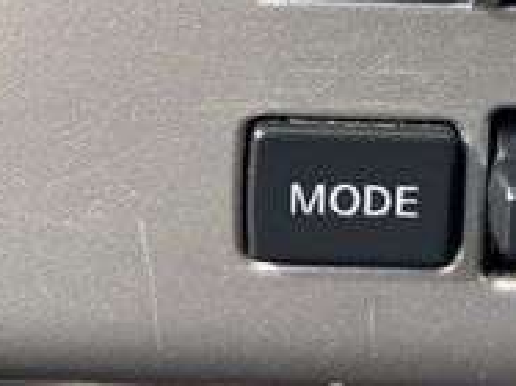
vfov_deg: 15.9
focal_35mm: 89
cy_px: -77
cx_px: 378
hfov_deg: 21.9
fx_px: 1326
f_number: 1.6
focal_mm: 4.2
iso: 32
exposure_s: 1/467
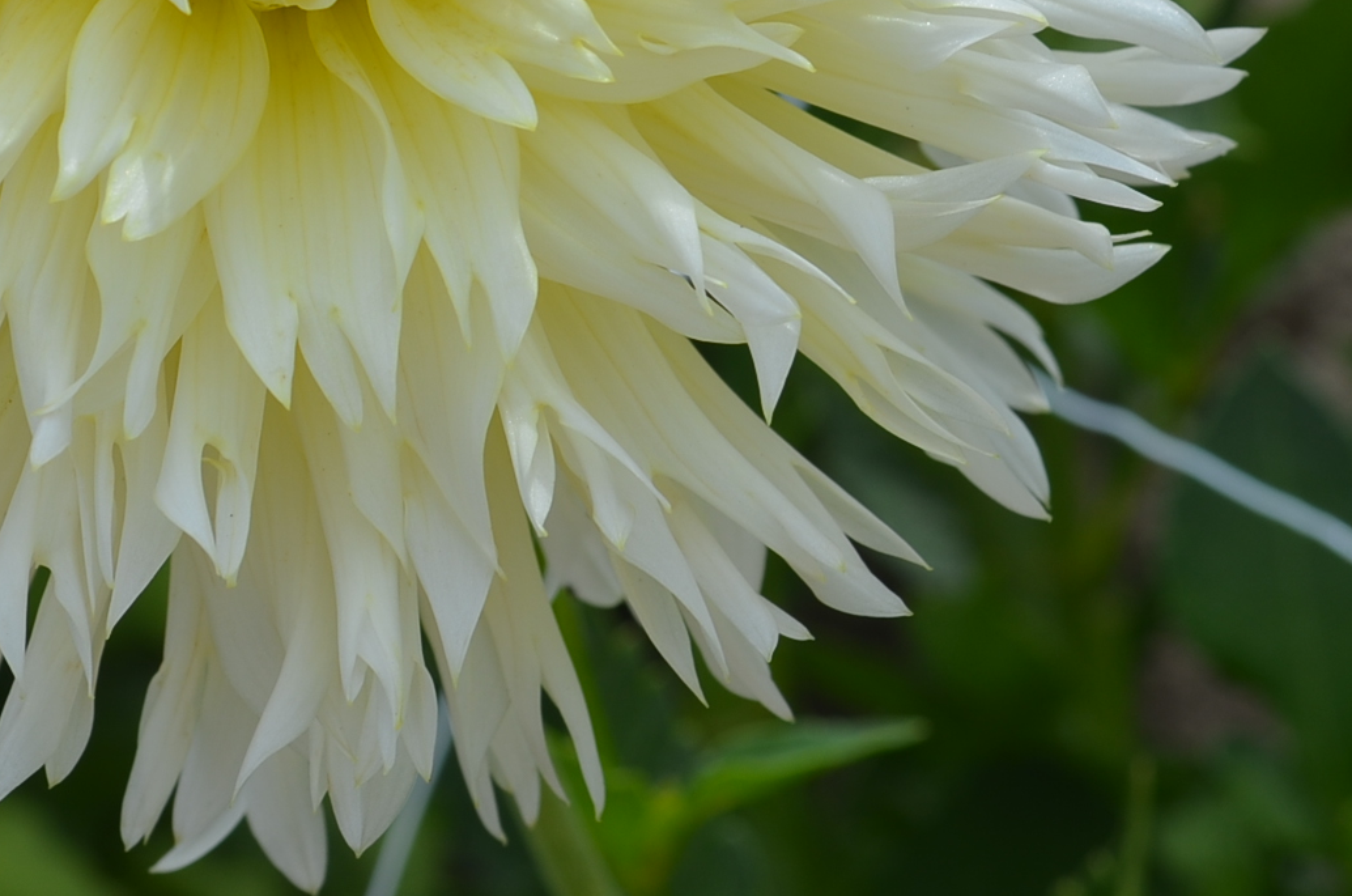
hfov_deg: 14.4
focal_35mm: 143
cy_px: -65
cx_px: 571
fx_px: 5360
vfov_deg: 9.5
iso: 100
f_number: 9
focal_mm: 40
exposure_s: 1/320
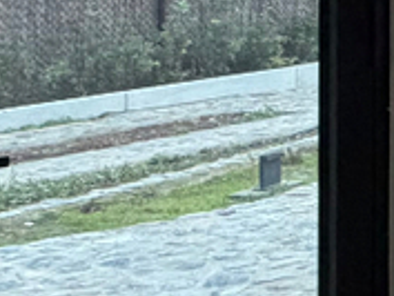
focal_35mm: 95
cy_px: -65
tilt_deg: +0.2
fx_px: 1082
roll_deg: +0.3
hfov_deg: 14.0
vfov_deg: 15.0
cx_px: 957
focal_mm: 2.22
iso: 320
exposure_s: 1/100
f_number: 2.2
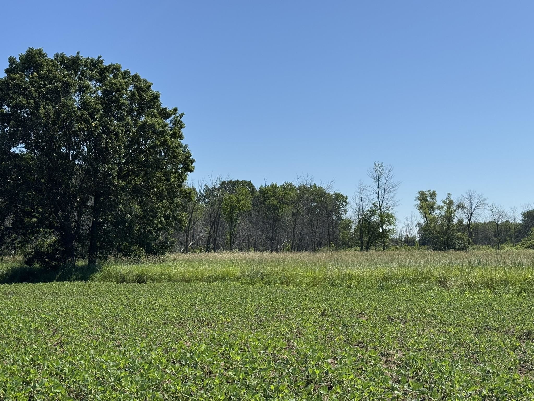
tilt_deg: +3.2
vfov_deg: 30.3
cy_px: 200
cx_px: 267
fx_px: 740
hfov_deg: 39.7
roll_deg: +0.3
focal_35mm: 48
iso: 64
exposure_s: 1/5848
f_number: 1.78
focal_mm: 6.76
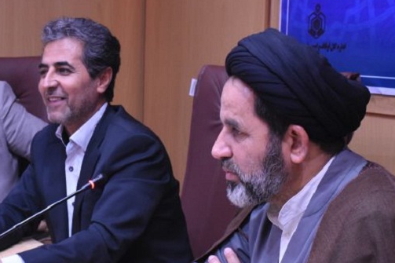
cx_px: 128
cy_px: 139
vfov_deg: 16.1
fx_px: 932
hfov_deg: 23.8
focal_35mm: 85
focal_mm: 38
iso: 2500
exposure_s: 1/25
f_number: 8
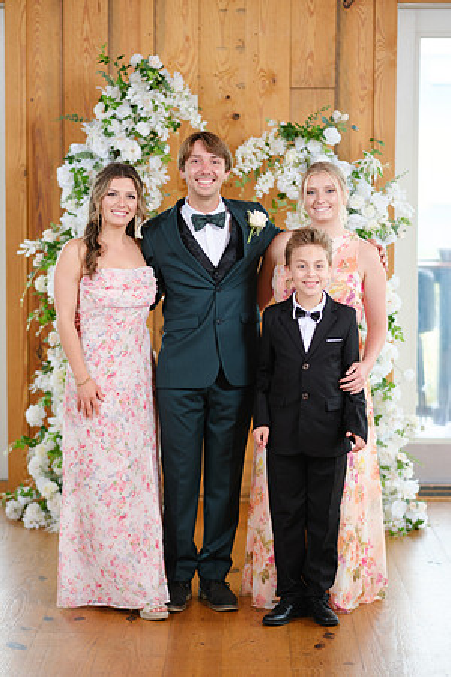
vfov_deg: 24.2
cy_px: 338
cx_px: 226
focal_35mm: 84
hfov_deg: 16.3
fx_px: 1578
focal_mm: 56
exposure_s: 1/250
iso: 250
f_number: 1.6
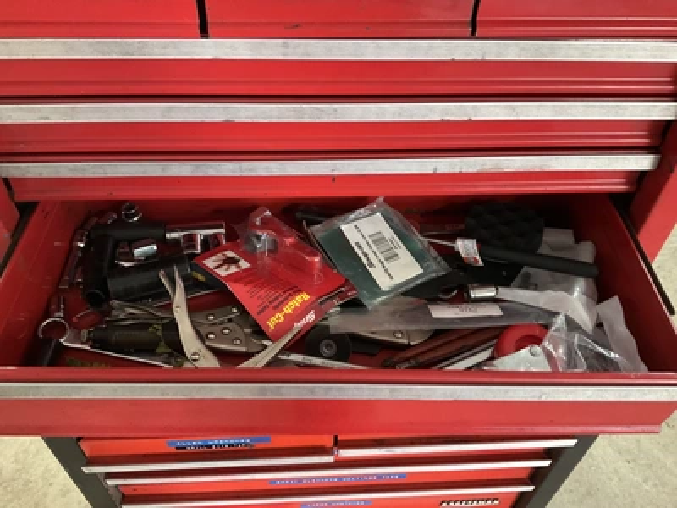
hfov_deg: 61.7
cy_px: 254
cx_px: 338
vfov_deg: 48.2
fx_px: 567
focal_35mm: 29
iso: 320
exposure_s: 1/30
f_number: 1.8
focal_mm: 3
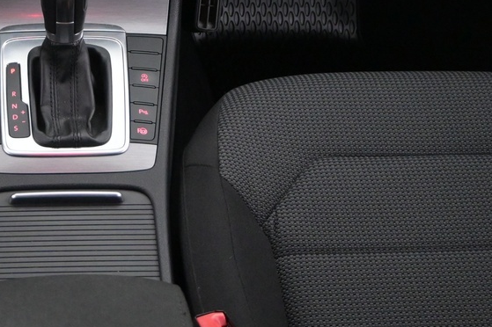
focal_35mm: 89
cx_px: 64
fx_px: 1218
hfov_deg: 22.4
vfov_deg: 14.7
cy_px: -79
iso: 2500
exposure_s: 1/40
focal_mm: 20.5
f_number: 3.8
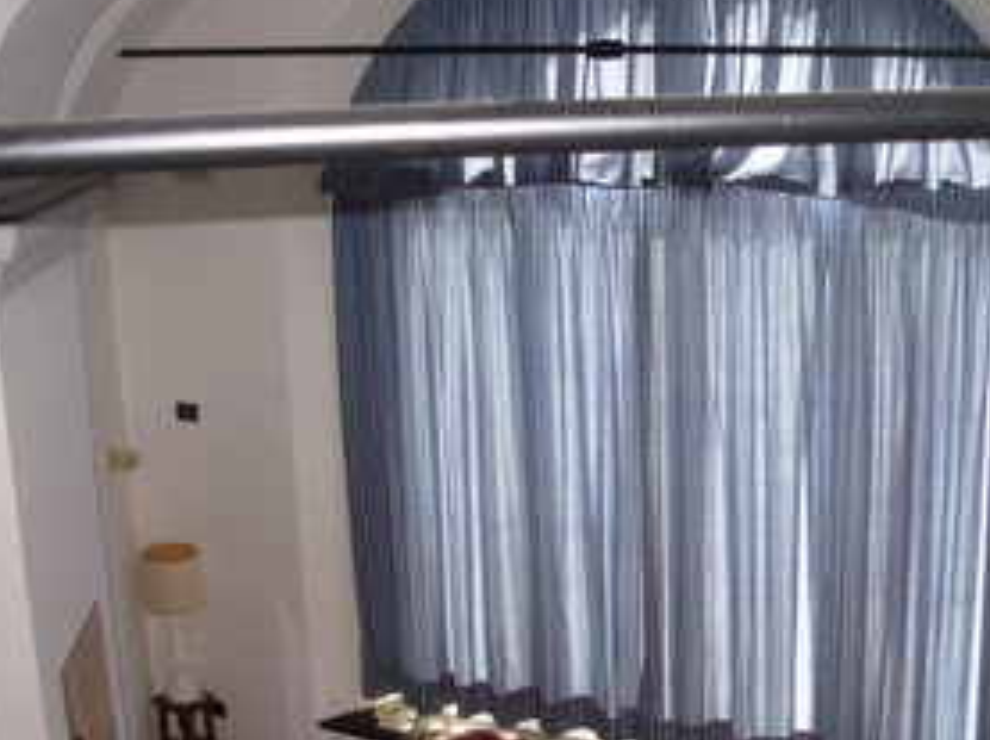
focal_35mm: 48
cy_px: 325
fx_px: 1371
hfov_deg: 39.5
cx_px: 604
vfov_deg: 30.2
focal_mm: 6.3
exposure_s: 1/42.7
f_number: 2.9
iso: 67
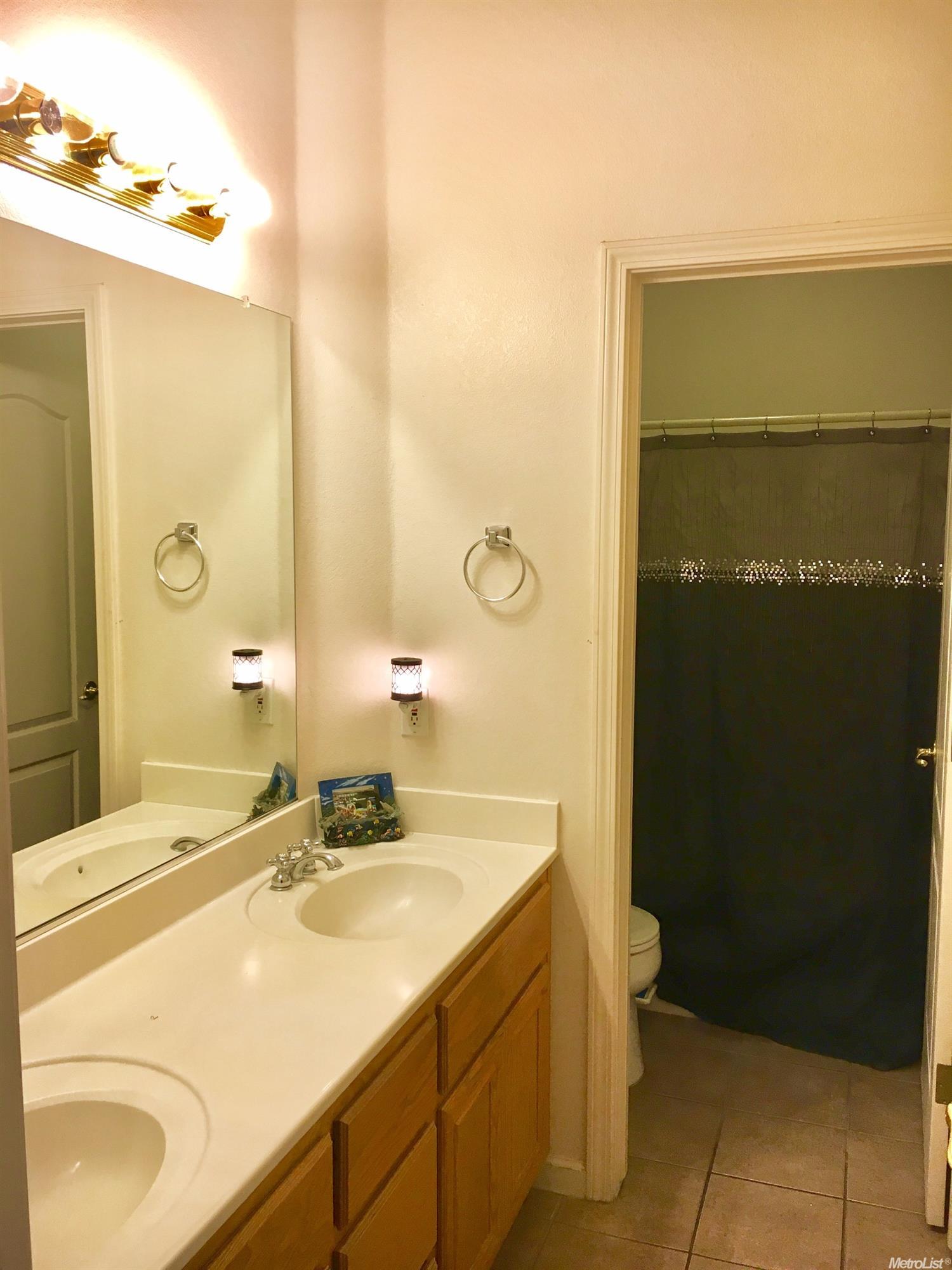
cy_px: 635
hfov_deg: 48.2
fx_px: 1063
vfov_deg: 61.7
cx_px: 476
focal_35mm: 29
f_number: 2.2
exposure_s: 1/30
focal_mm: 4.15
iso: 25
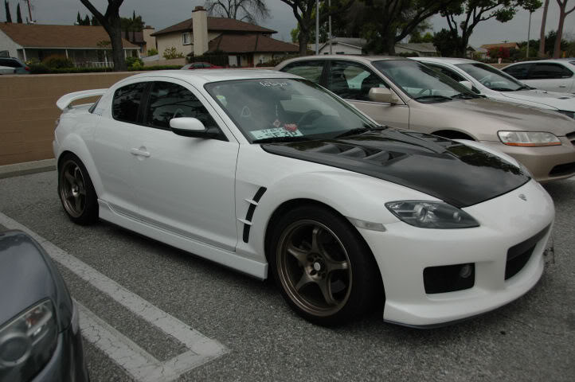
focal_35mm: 33
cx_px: 288
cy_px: 191
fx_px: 527
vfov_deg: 39.9
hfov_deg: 57.3
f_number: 3.8
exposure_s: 1/1250
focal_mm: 22
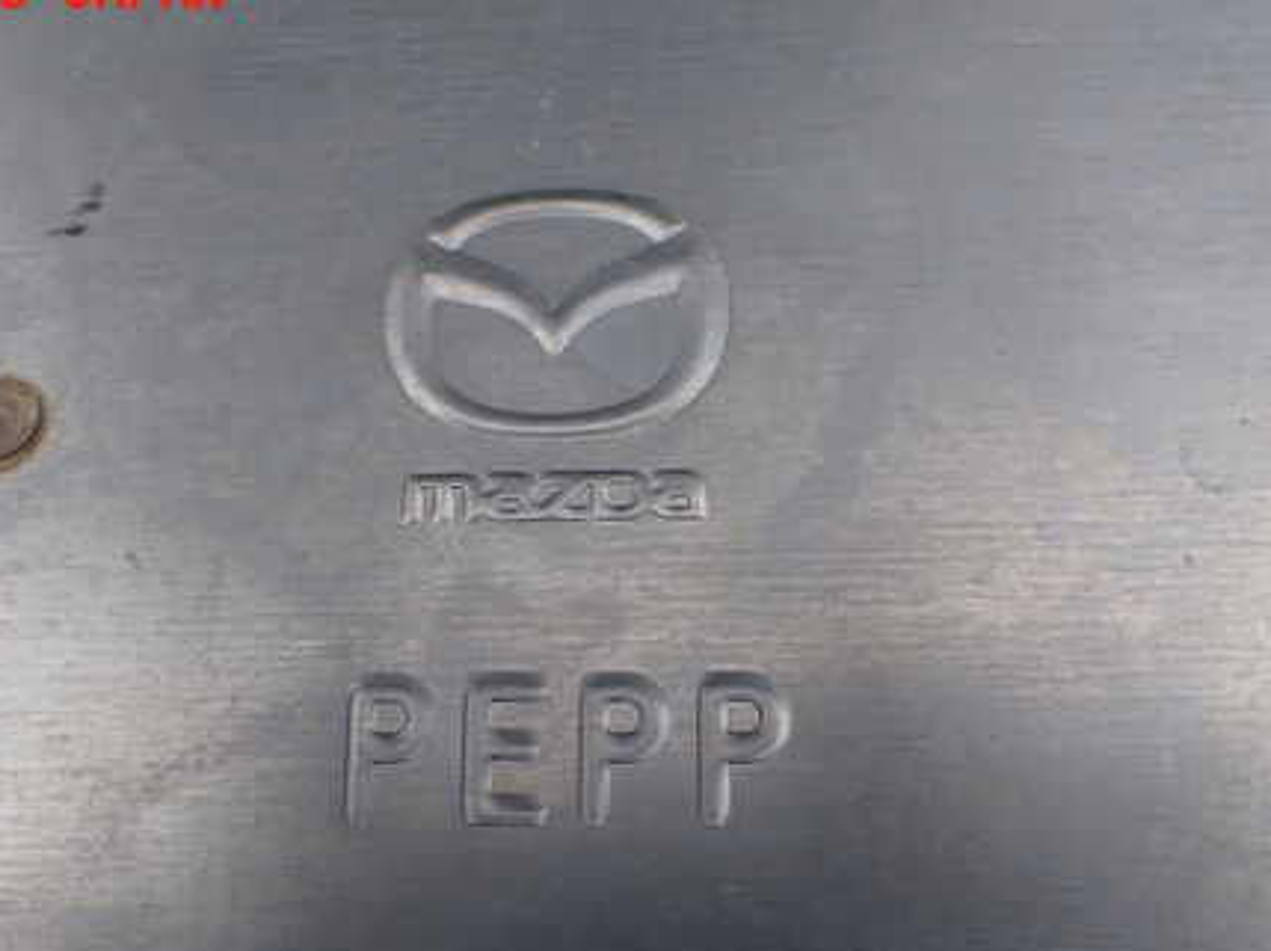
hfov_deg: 44.8
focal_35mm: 42
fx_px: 1541
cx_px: 575
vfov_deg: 34.0
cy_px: 619
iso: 100
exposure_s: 1/800
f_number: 3.2
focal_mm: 5.4
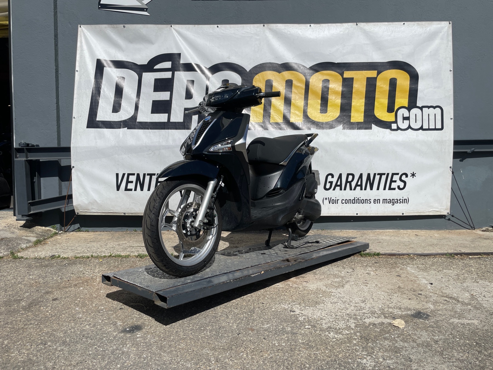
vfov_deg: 53.1
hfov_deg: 67.3
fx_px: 370
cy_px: 185
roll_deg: -0.2
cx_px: 246
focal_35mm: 26
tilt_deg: -3.7
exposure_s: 1/7299
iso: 32
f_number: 1.6
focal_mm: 4.2
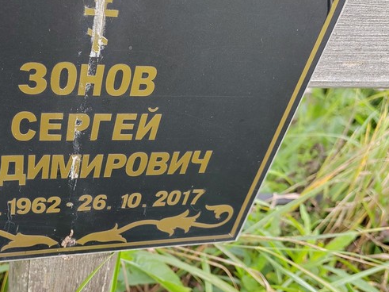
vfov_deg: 32.5
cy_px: 204
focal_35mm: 44
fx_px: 494
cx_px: 108
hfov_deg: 41.9
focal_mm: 5.52
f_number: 1.9
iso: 100
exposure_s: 1/160
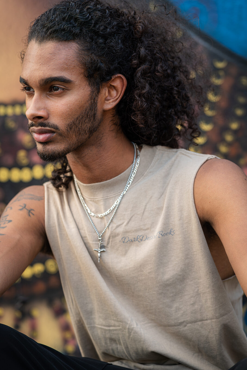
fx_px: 875
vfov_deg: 23.9
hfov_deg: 16.1
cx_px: 124
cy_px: 185
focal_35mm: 85
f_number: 4
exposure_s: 1/160
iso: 400
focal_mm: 85
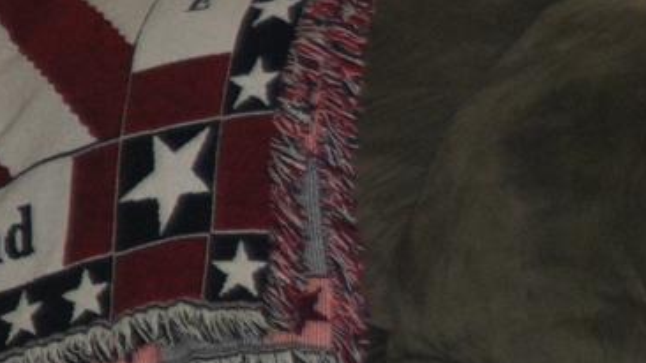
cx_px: -1124
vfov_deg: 5.7
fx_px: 3615
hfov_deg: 8.8
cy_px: -122
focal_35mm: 211
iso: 200
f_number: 4
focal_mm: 24
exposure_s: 1/60
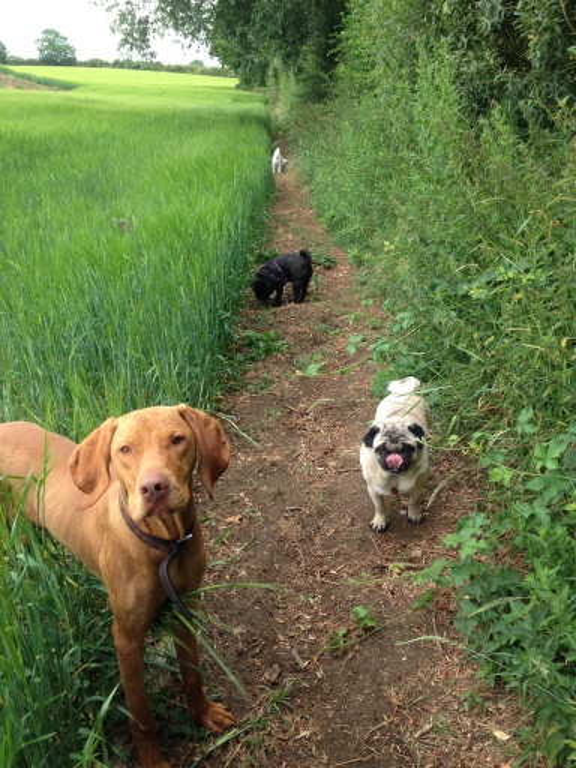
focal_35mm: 33
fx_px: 732
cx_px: 288
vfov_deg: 55.4
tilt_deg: -18.7
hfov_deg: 42.9
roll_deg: -0.8
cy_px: 384
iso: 50
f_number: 2.4
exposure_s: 1/218
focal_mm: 4.12
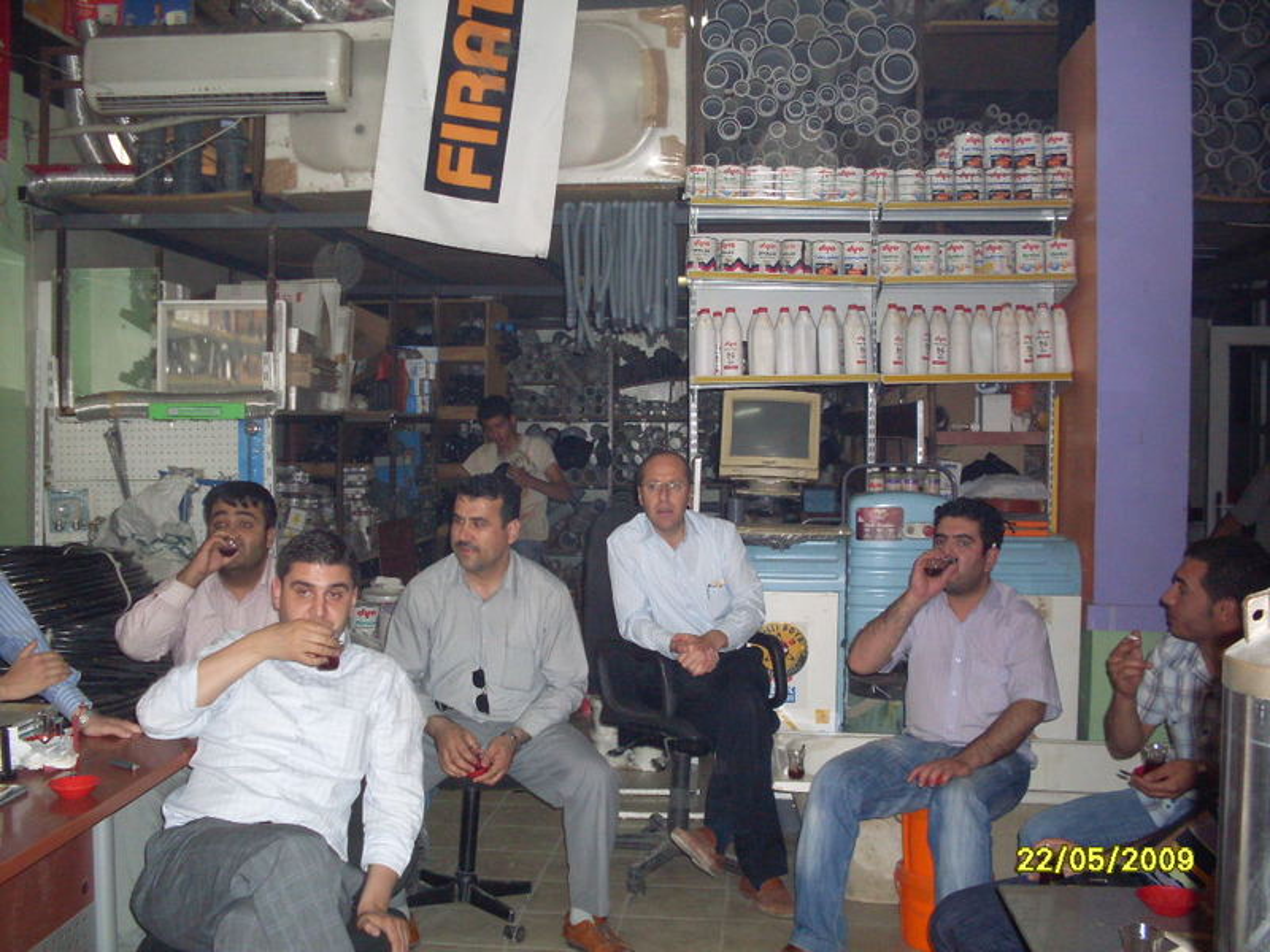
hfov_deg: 49.0
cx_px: 635
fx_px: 1394
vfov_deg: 37.7
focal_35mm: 38
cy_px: 476
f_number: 2.8
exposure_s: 1/45
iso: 200
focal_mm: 6.3
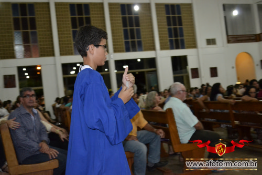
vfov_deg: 36.8
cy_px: 88
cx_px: 131
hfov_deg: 53.1
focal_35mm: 36
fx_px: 262
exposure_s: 1/60
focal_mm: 24
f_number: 4
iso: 3200
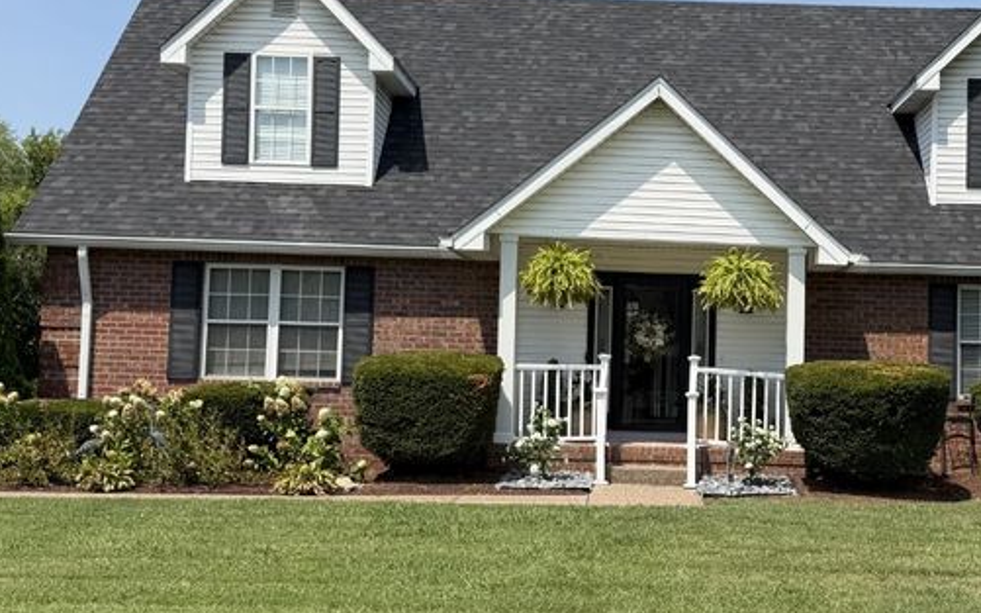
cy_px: 292
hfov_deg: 38.3
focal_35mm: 52
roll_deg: -1.3
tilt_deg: +5.2
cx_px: 676
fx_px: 1390
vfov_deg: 24.9
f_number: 1.78
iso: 80
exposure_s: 1/4405
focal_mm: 6.76
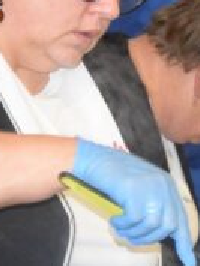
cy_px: 83
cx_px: 194
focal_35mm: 300
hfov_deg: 5.0
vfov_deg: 6.6
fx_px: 2308
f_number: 4.8
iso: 3200
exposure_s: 1/60
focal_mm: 48
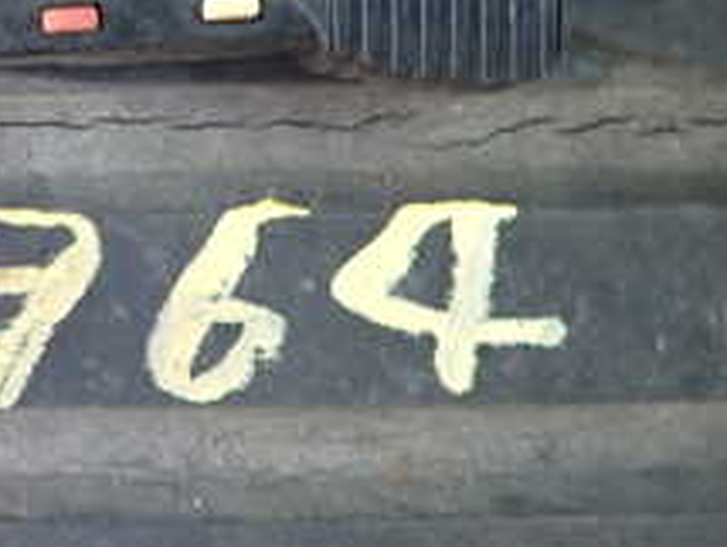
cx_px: -95
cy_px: 109
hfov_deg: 25.5
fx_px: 1472
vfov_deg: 20.8
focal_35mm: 70
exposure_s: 1/30
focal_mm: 4.5
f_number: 2
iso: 250
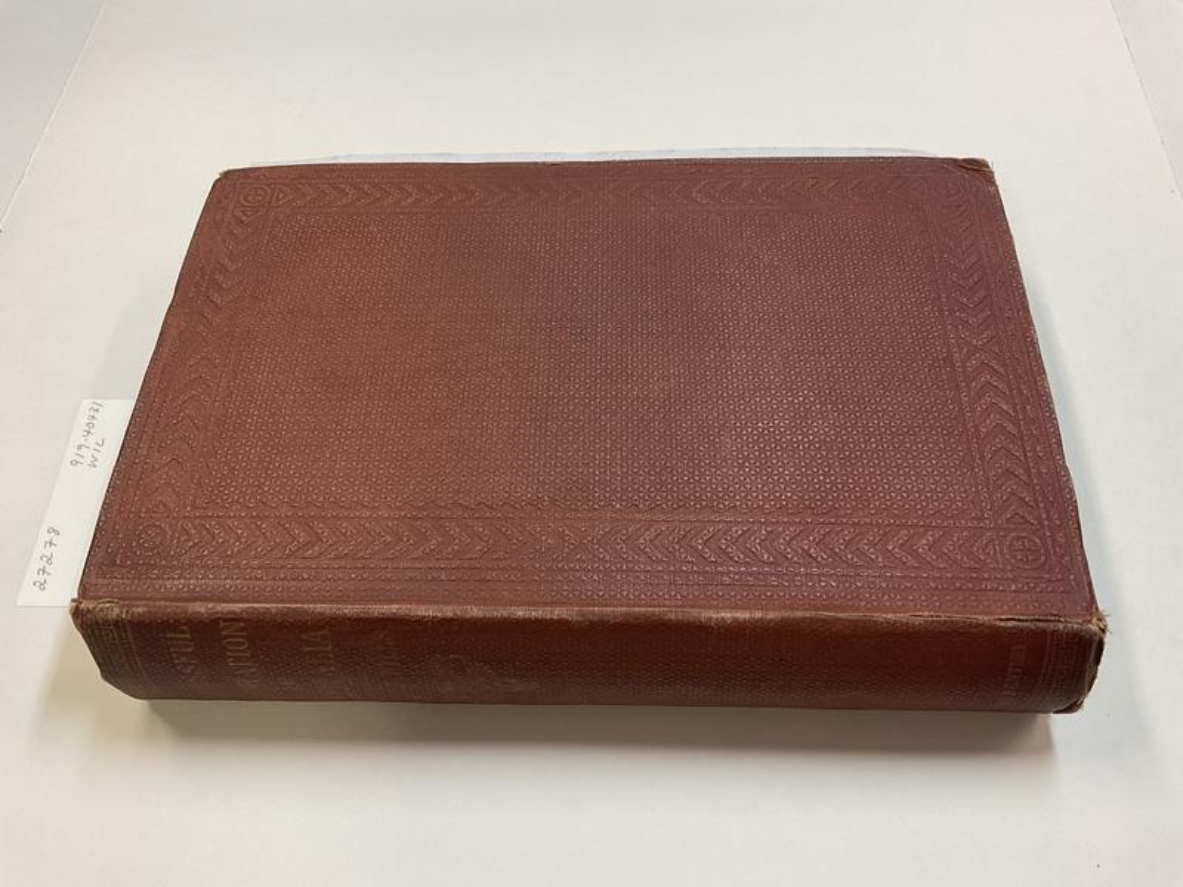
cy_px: 444
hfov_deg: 61.7
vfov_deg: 48.2
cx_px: 592
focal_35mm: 29
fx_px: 991
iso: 50
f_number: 1.8
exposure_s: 1/50
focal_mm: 3
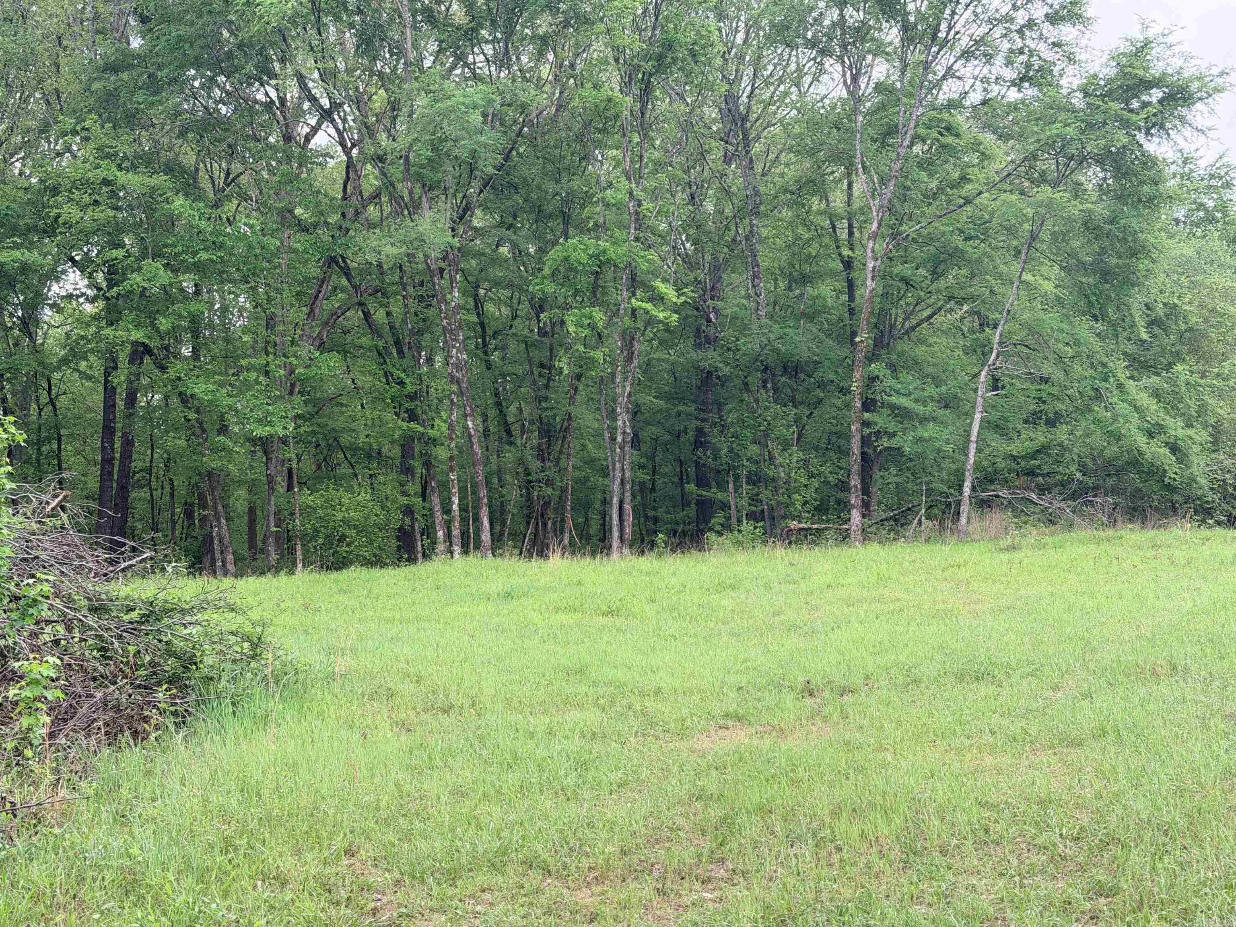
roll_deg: +0.7
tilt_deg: +2.4
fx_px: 1714
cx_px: 618
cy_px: 464
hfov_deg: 39.7
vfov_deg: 30.3
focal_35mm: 48
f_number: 1.78
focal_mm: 6.76
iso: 64
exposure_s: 1/259
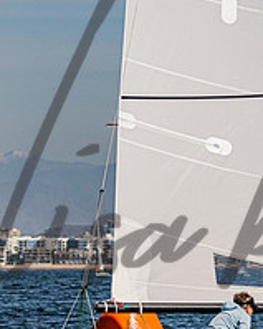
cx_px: 296
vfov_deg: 4.5
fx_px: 4148
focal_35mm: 426
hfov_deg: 3.6
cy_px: 252
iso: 320
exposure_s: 1/5000
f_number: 5.6
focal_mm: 135
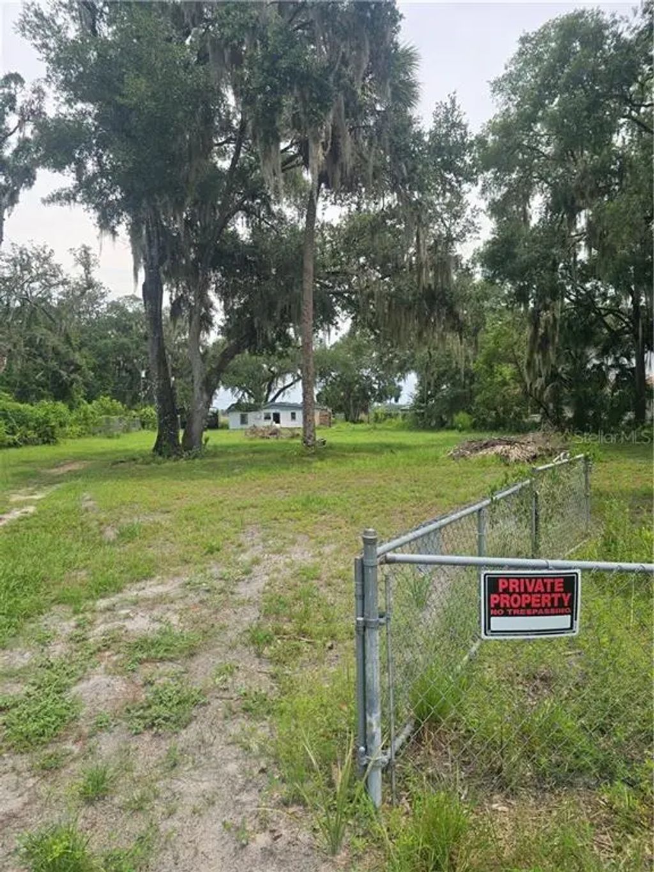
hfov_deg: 58.9
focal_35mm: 23
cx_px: 327
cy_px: 436
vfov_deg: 73.9
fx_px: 579
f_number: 1.7
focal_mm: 6.3
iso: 12
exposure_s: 1/512
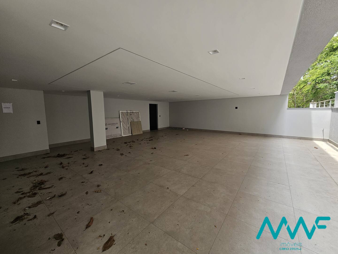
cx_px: 169
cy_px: 127
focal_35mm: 13
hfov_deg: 106.2
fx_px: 127
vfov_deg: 89.9
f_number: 2.2
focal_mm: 2.2
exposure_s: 1/252
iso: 50
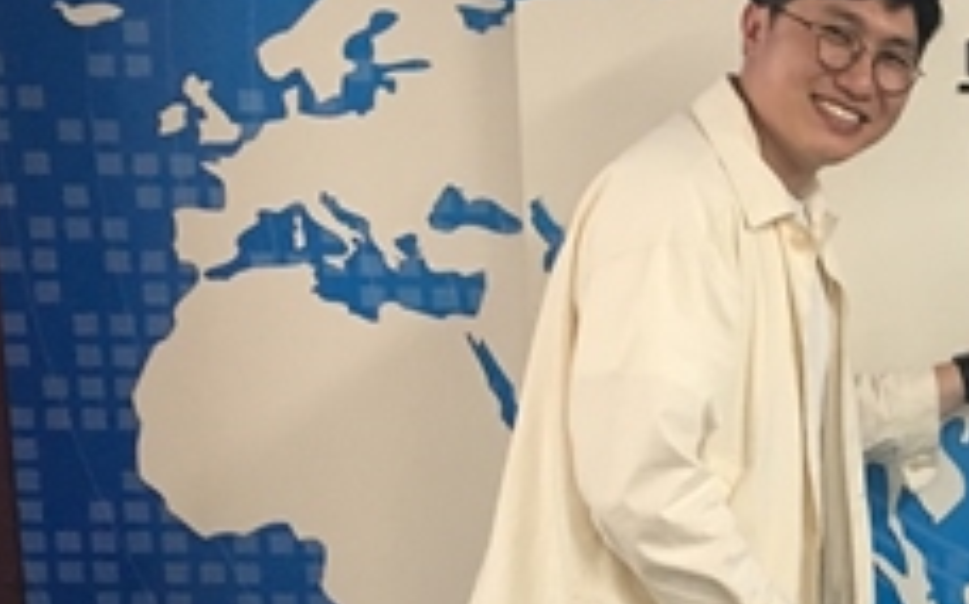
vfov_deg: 15.9
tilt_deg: -9.2
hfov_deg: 23.7
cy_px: 510
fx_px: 2137
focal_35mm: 81
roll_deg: -0.2
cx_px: 1109
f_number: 2.2
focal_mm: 4.15
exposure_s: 1/30
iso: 100
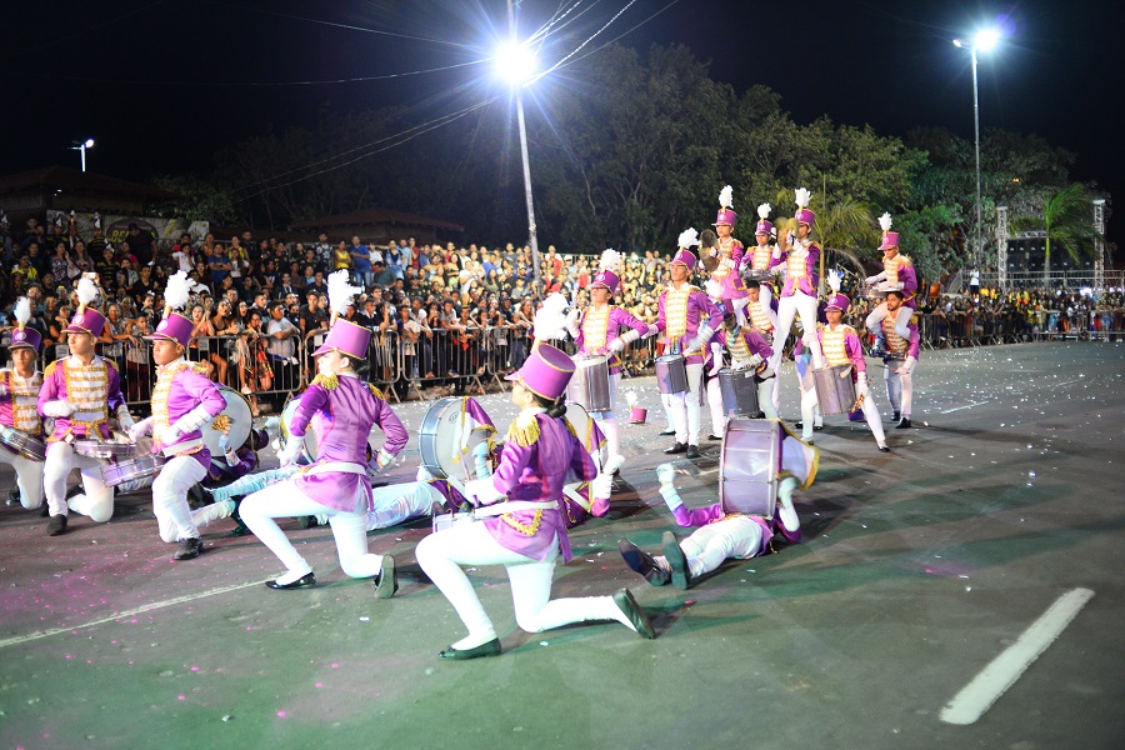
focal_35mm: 35
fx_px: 1094
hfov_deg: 54.4
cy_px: 375
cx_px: 562
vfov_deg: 37.9
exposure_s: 1/50
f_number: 2
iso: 2000
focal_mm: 35
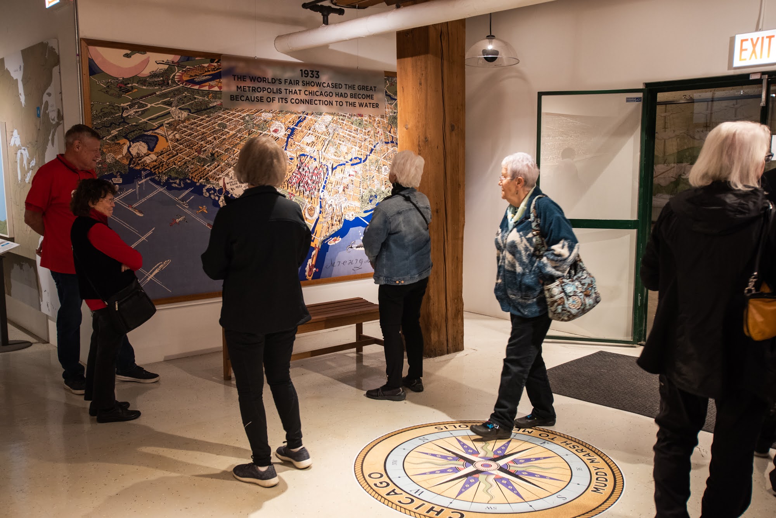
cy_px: 259
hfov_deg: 54.4
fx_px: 755
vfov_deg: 37.9
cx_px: 388
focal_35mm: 35
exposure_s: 1/50
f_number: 5.6
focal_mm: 35
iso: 2000
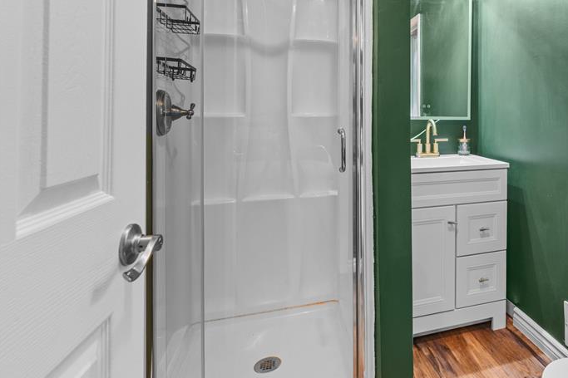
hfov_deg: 69.3
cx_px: 420
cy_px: 123
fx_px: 379
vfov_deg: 52.0
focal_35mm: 24
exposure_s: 1.6
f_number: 8
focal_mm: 16
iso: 400
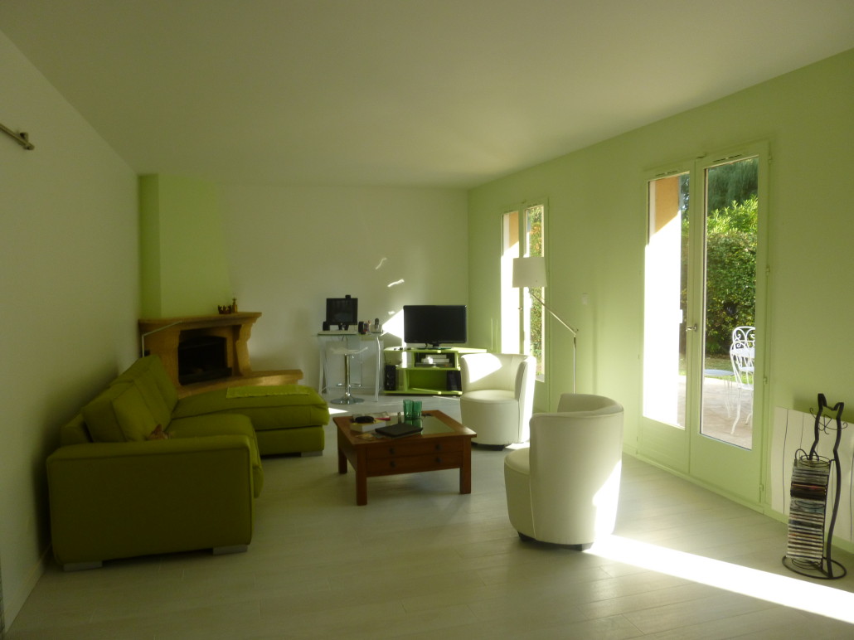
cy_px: 320
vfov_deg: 54.9
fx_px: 617
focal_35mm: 25
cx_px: 427
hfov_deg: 69.4
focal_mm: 4.5
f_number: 3.1
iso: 100
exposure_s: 1/100
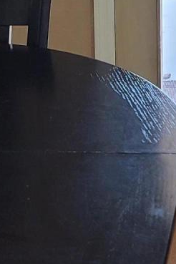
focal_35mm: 141
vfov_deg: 14.1
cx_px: 241
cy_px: -55
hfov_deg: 9.5
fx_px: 1034
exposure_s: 1/59
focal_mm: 7
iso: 200
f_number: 1.8
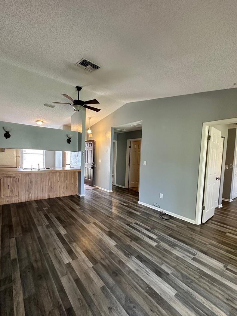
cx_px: 115
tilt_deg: -3.3
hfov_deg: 78.1
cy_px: 166
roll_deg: -2.6
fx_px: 146
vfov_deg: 94.4
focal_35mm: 16
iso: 250
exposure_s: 1/60
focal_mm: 2.22
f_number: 2.2
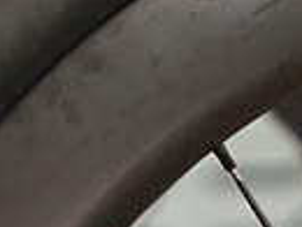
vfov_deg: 6.5
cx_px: 118
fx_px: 1993
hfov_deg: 8.7
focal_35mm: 228
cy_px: -104
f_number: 1.4
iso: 50
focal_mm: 50
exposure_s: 1/50
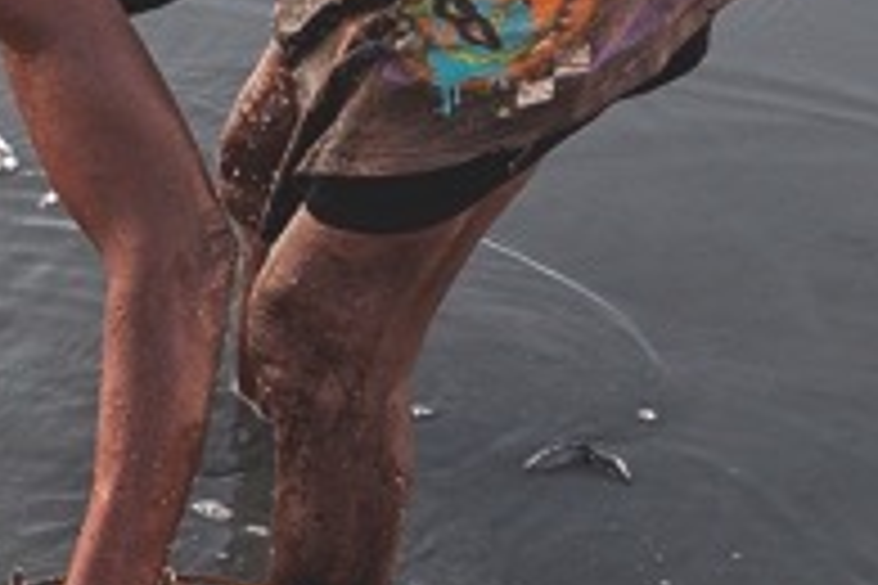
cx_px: -428
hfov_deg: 8.9
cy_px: 565
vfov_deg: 6.1
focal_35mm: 226
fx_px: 5511
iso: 400
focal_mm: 44
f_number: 5.6
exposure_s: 1/160
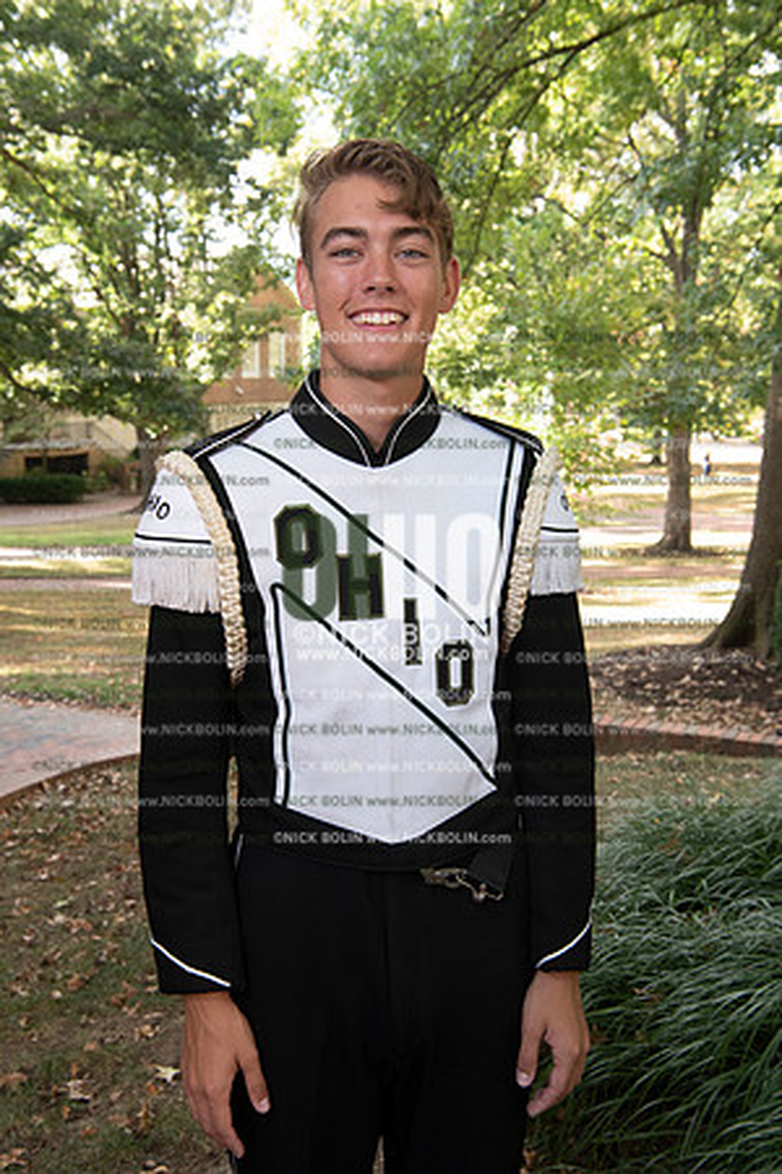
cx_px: 391
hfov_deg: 31.9
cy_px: 587
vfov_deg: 46.4
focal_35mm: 42
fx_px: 1368
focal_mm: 42
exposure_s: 1/100
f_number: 8
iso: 800
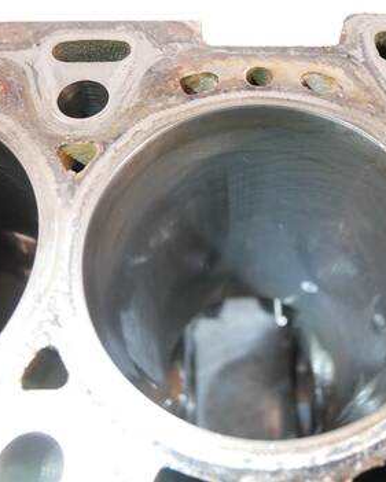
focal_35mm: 32
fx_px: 457
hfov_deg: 45.0
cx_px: 265
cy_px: 236
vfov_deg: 55.6
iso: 3200
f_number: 3.5
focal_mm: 12
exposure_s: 1/80
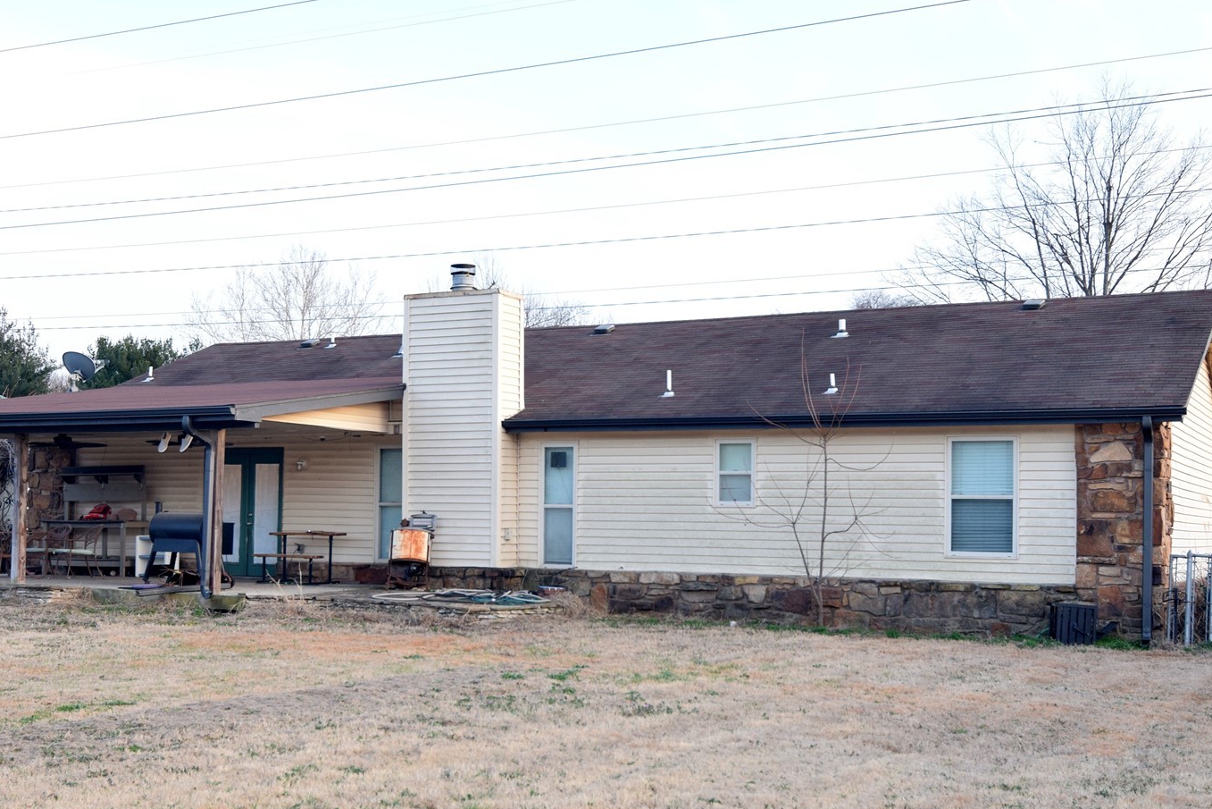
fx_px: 1515
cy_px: 467
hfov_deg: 43.6
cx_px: 629
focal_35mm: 45
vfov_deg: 29.8
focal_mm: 20
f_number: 5.6
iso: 500
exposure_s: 1/125
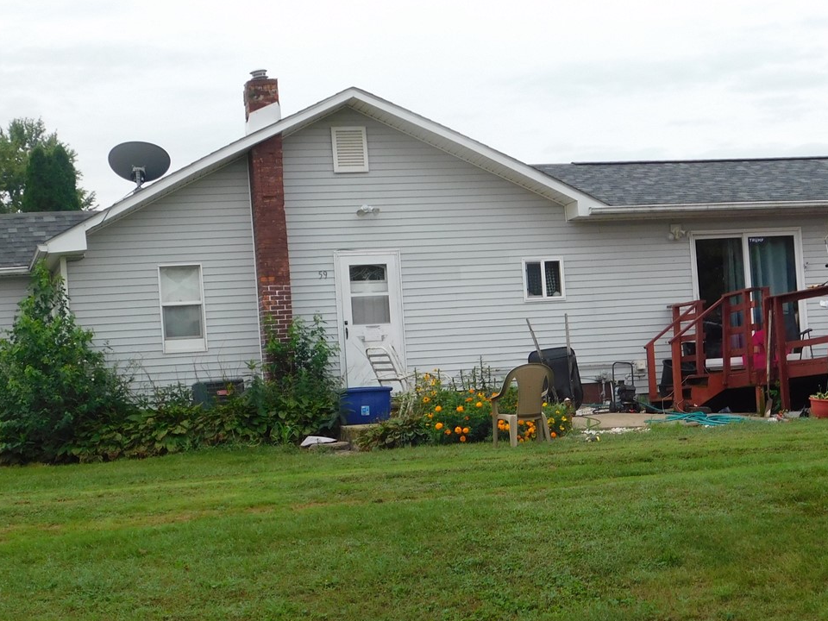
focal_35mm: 75
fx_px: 1794
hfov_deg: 25.9
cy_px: 413
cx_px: 548
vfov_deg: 19.6
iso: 125
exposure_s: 1/160
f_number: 3.7
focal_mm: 8
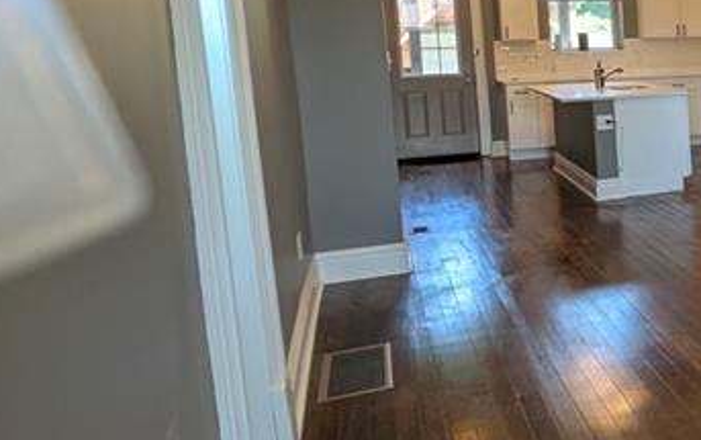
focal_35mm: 41
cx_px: 995
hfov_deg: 31.2
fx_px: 784
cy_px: 117
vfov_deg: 30.8
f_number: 2.2
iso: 80
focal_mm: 1.95
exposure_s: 1/60
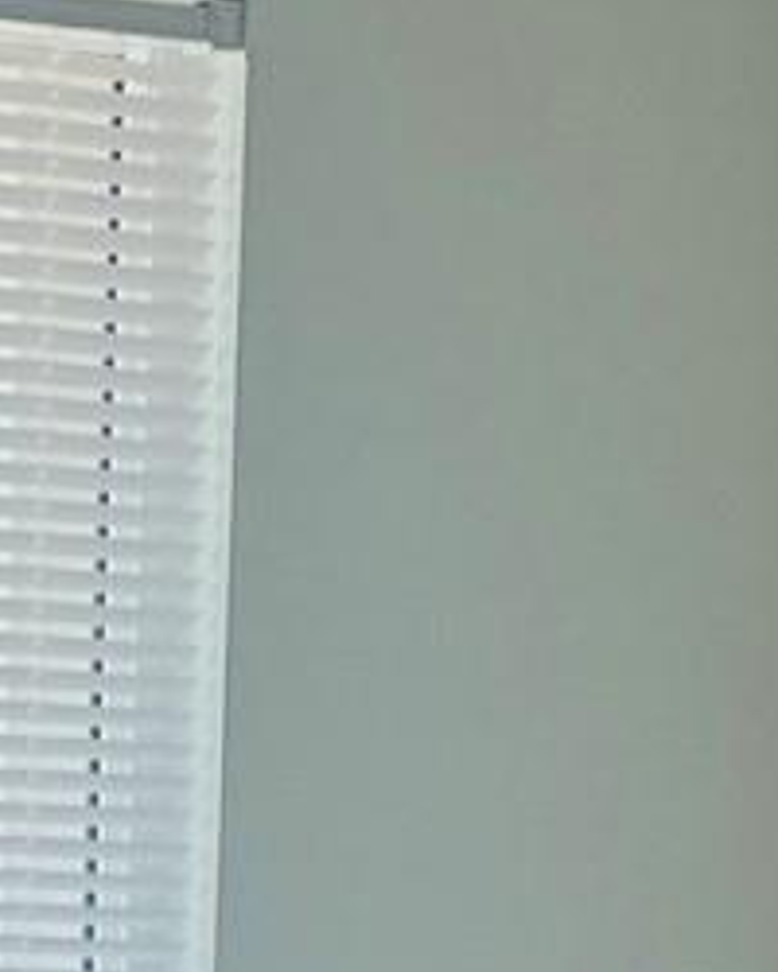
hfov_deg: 7.4
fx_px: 5987
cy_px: 2138
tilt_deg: -10.7
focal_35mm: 208
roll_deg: -1.2
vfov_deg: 8.6
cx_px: -66
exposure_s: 1/518
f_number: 1.5
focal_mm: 5.7
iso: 50
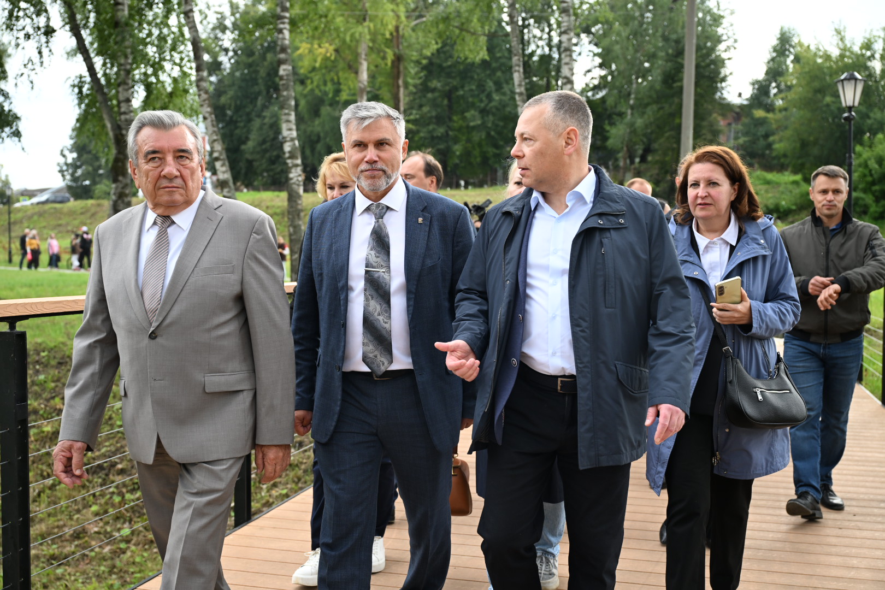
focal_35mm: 39
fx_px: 959
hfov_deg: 49.6
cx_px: 442
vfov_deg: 34.2
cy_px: 295
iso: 640
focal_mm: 39
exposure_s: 1/1000
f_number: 4
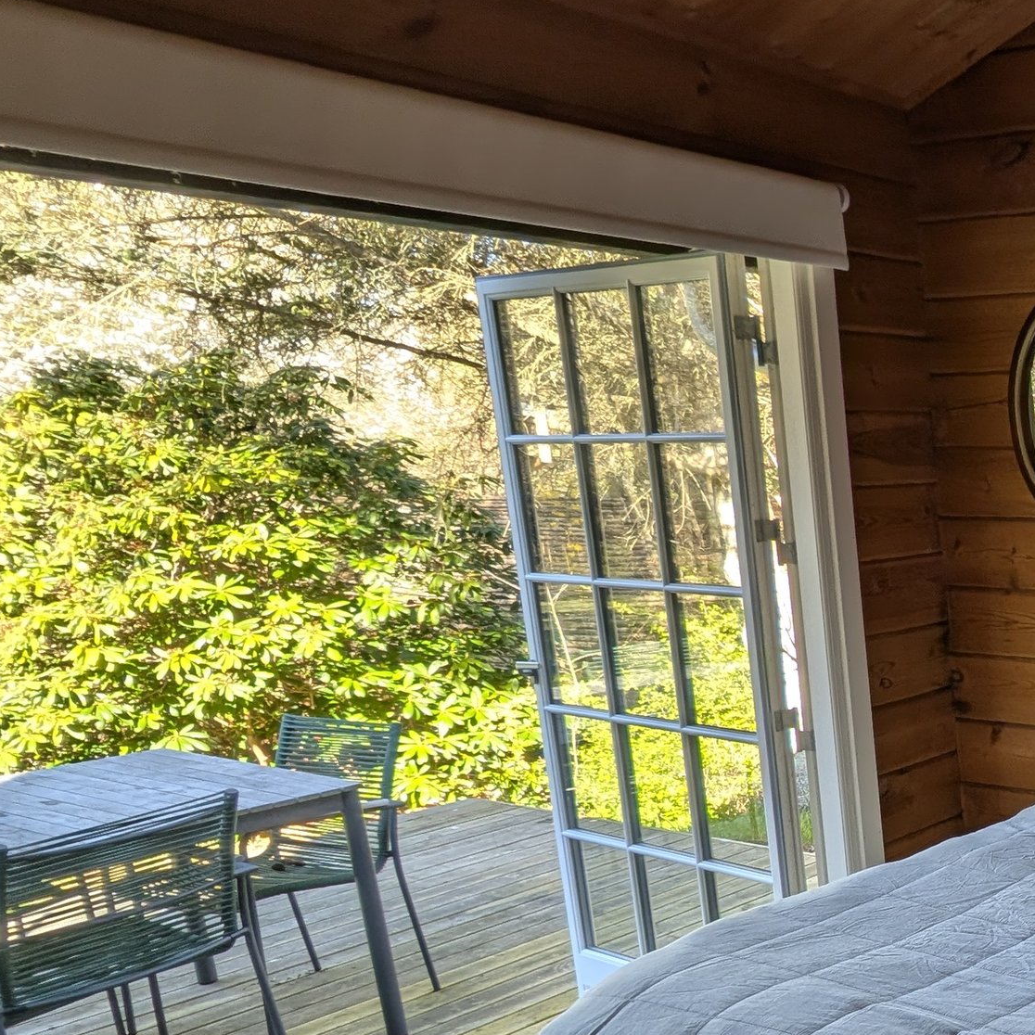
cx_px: 1314
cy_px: 751
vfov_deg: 42.8
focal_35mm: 38
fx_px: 1285
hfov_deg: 33.4
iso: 45
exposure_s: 1/130
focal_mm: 2.22
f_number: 2.2
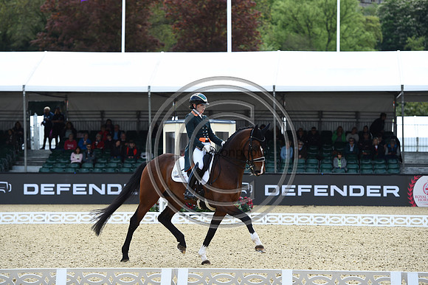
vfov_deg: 9.5
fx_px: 1723
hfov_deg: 14.2
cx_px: 214
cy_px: 142
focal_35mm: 145
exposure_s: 1/1250
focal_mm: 145
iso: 400
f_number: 5
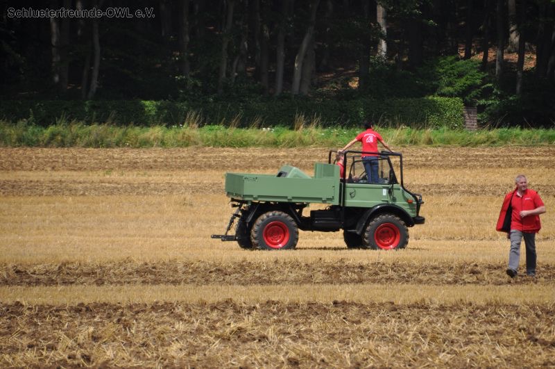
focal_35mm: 330
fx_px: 5080
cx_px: 278
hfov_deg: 6.3
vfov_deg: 4.2
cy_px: 184
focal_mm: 220
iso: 200
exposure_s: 1/800
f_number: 7.1
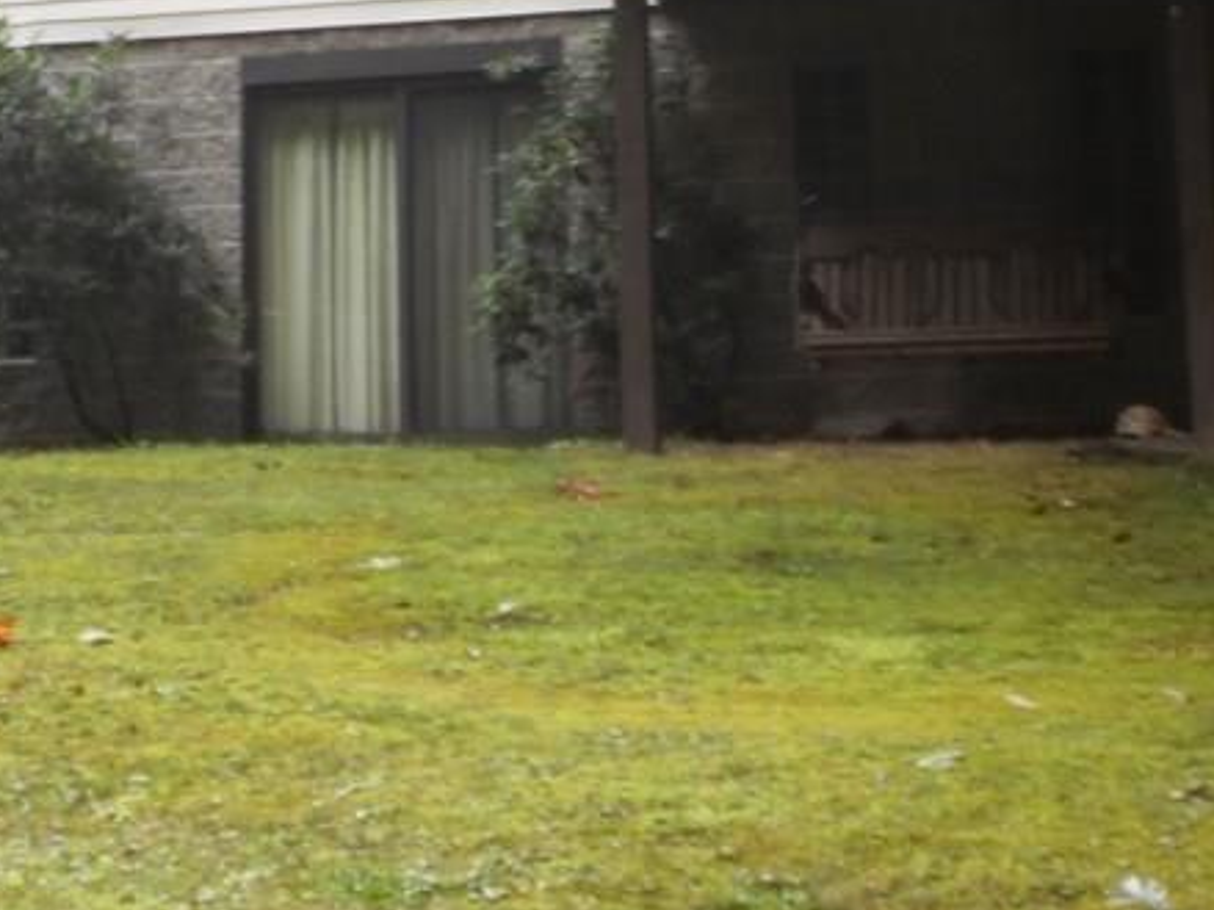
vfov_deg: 17.1
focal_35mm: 84
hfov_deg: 23.0
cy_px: -39
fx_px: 2945
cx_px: 246
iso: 100
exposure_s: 1/160
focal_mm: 6.3
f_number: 3.1
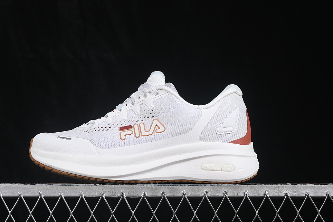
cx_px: 149
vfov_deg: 16.3
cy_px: 106
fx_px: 777
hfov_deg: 24.2
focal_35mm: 84
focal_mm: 50
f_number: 8
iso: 160
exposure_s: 1/80
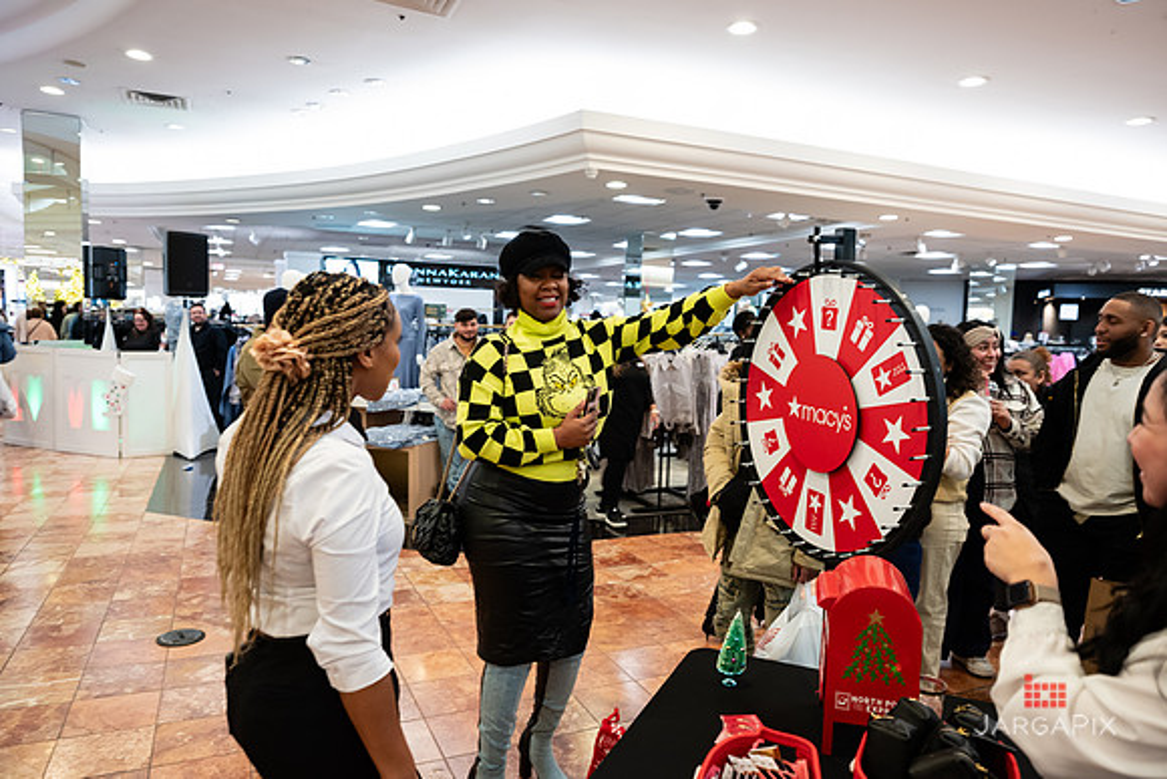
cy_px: 390
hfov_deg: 73.3
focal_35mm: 24
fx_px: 784
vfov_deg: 52.8
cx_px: 584
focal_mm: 24
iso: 1250
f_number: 3.2
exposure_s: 1/125
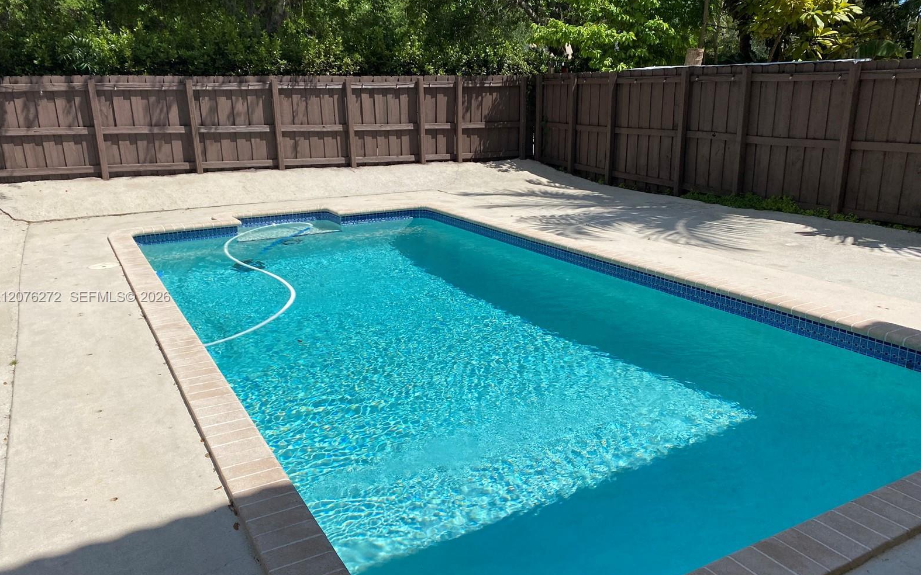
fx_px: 703
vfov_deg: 44.5
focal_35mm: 28
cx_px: 456
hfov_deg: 66.5
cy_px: 297
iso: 32
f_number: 1.8
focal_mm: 4.25
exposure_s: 1/4444
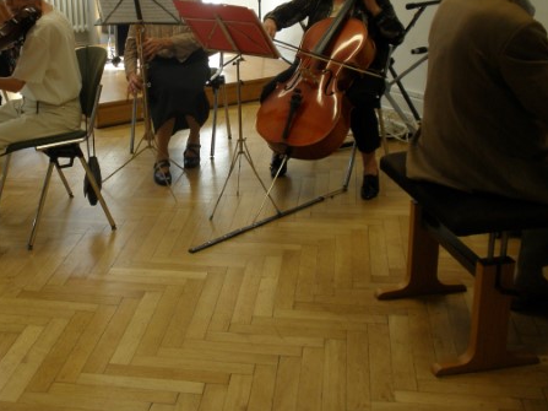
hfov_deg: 35.9
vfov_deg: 27.3
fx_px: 839
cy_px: 128
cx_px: 192
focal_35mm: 53
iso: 64
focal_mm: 6.6
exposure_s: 1/30
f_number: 3.5
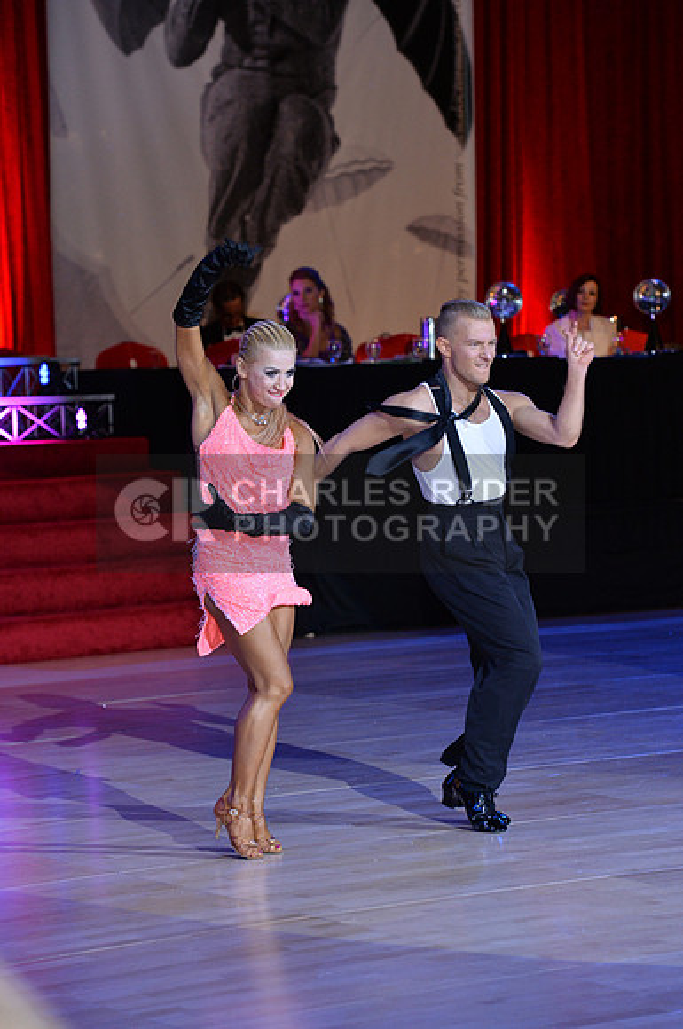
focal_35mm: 125
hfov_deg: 10.9
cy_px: 514
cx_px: 342
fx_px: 3568
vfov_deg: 16.4
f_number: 5
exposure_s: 1/250
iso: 2000
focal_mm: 125
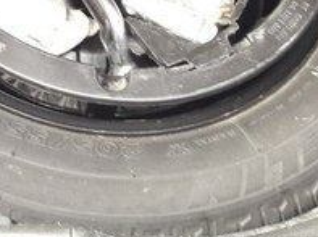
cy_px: -118
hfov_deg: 20.5
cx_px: 29
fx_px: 862
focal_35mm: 94
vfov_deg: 14.6
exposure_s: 1/17
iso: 250
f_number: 1.9
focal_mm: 3.7
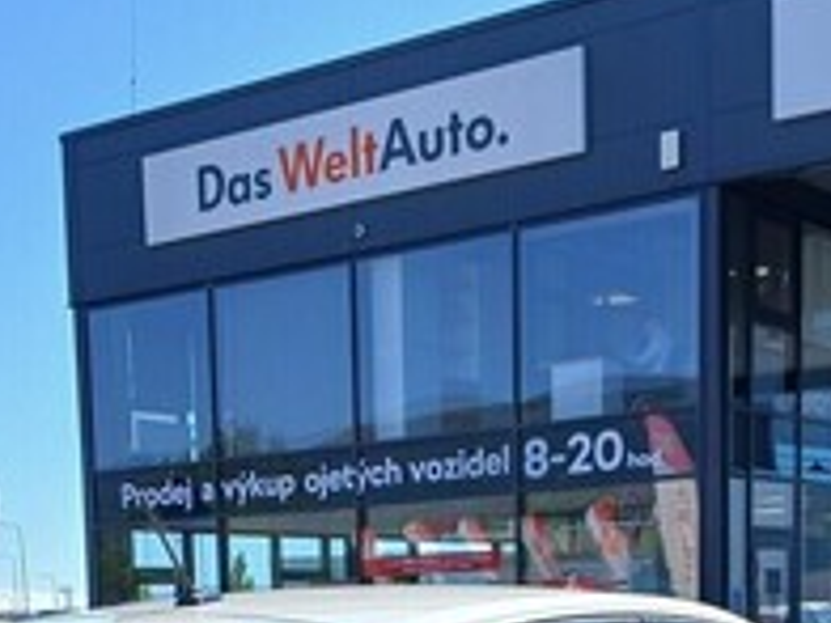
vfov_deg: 18.6
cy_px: 824
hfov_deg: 26.6
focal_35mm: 73
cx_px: 335
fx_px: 1752
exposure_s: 1/395
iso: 20
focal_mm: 3.98
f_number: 1.8
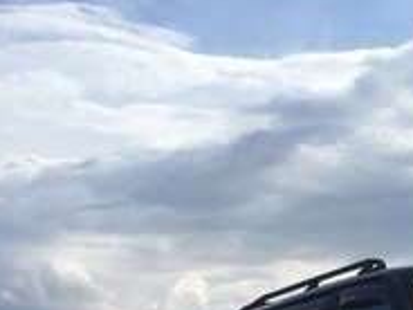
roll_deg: +2.6
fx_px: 1241
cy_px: 430
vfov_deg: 13.6
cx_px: 611
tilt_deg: +0.8
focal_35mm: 104
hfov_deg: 17.2
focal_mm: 4.15
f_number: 2.2
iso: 32
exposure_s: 1/2083
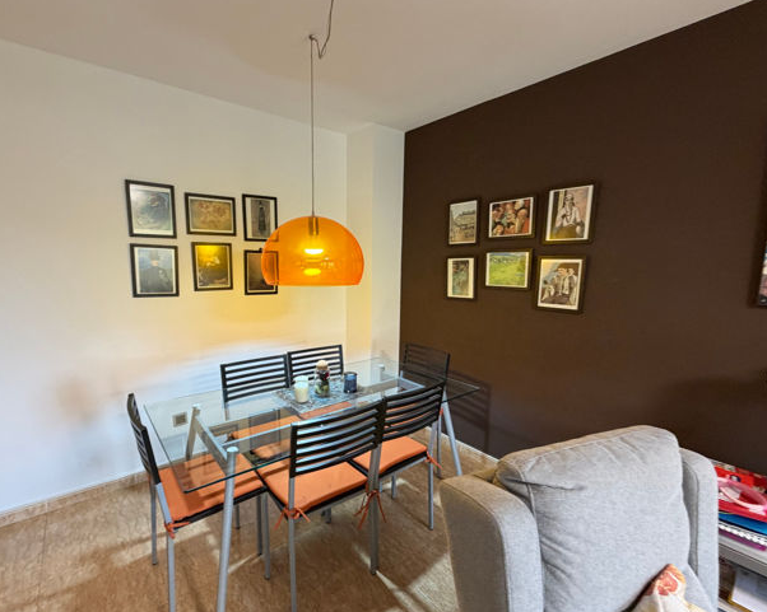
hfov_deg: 92.9
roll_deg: +1.0
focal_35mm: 16
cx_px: 352
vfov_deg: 80.3
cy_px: 319
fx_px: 363
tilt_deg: -7.5
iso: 200
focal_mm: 2.22
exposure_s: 1/50
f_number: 2.2
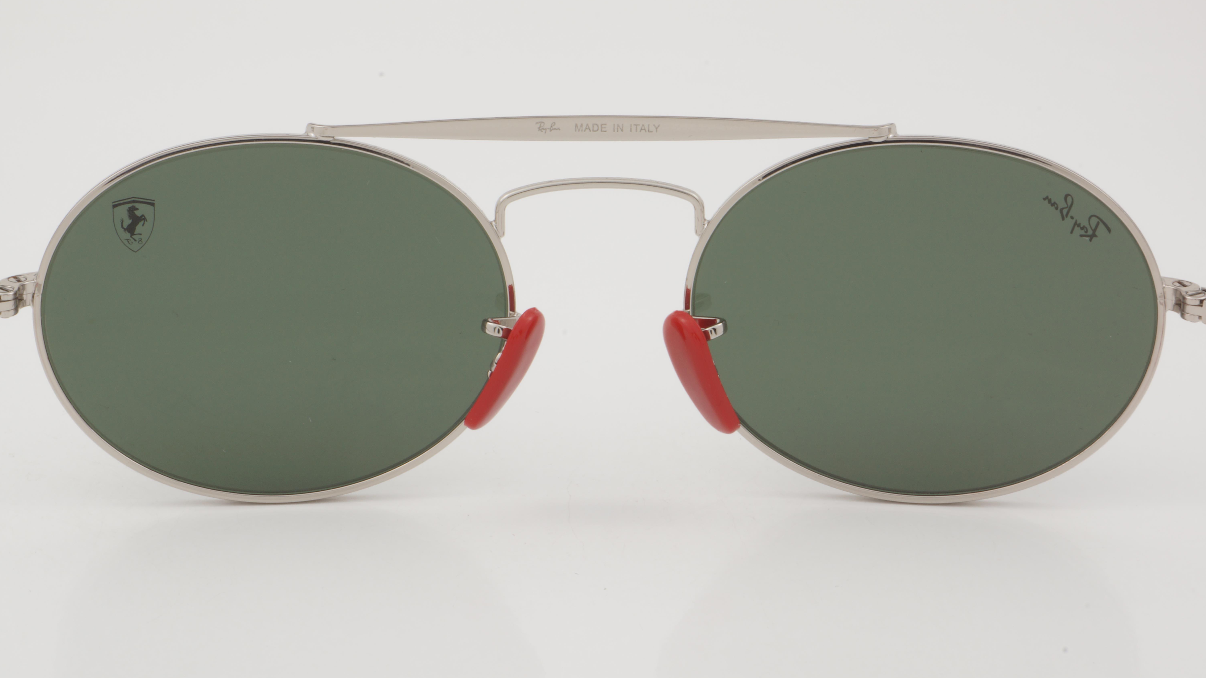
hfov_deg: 24.6
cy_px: 300
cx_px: 603
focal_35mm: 87
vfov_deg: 14.0
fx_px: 2767
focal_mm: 55
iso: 100
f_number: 32
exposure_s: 1/3
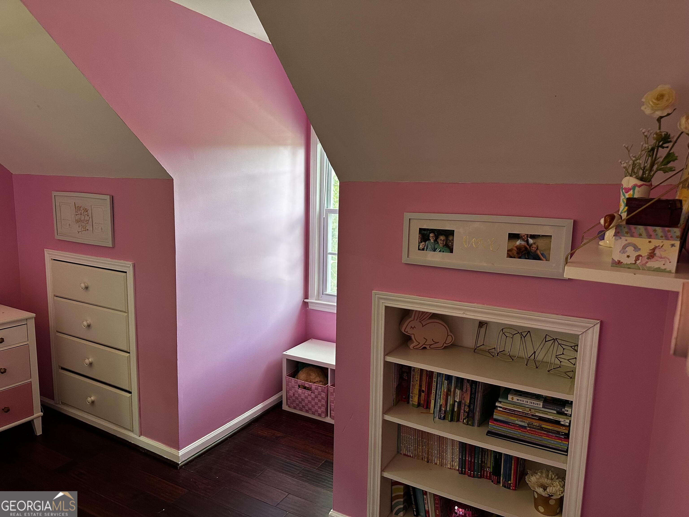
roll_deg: -1.3
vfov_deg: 56.8
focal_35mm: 24
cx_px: 344
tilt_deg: -7.8
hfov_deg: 71.6
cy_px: 258
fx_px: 478
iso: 250
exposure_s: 1/60
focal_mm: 6.86
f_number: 1.78
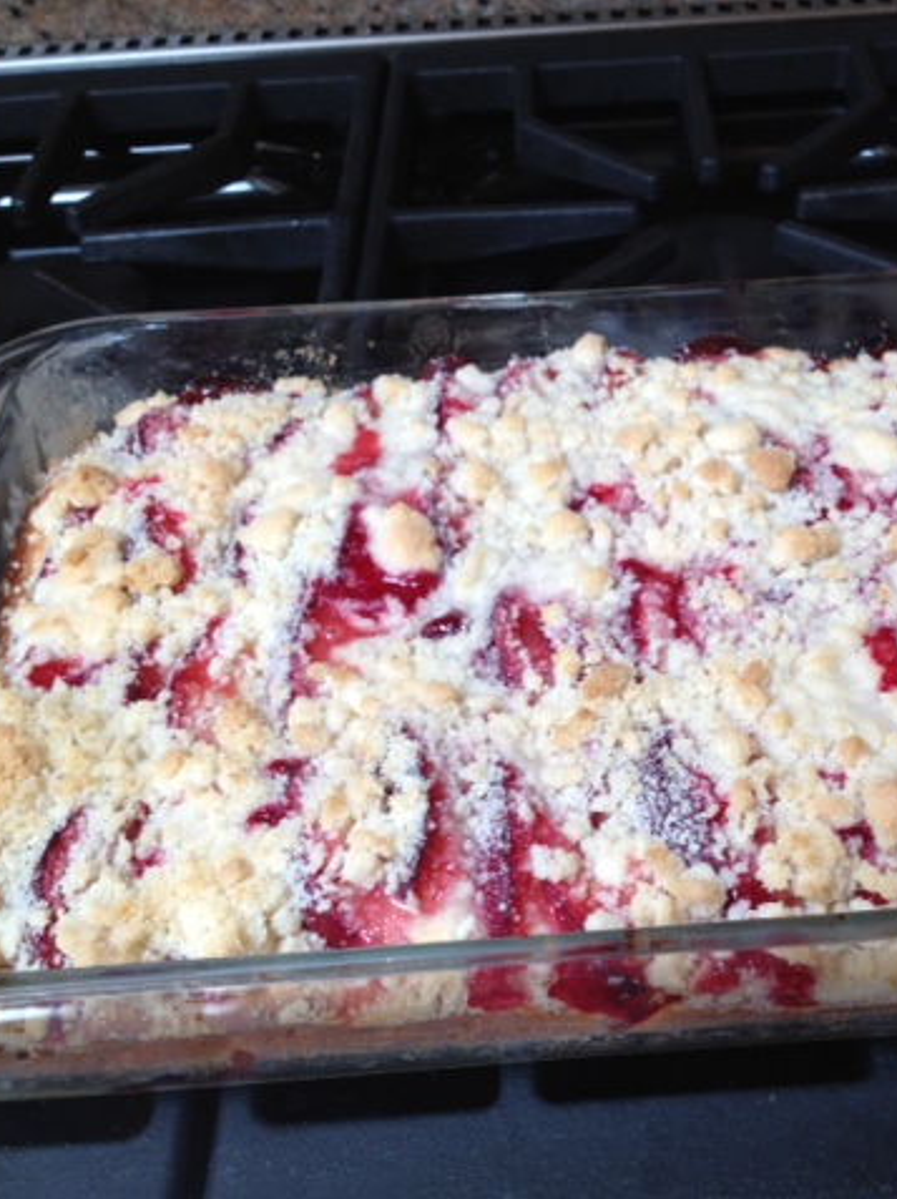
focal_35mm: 47
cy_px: 598
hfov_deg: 30.4
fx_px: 1626
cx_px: 648
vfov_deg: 40.5
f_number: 2.4
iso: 80
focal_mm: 4.28
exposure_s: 1/60
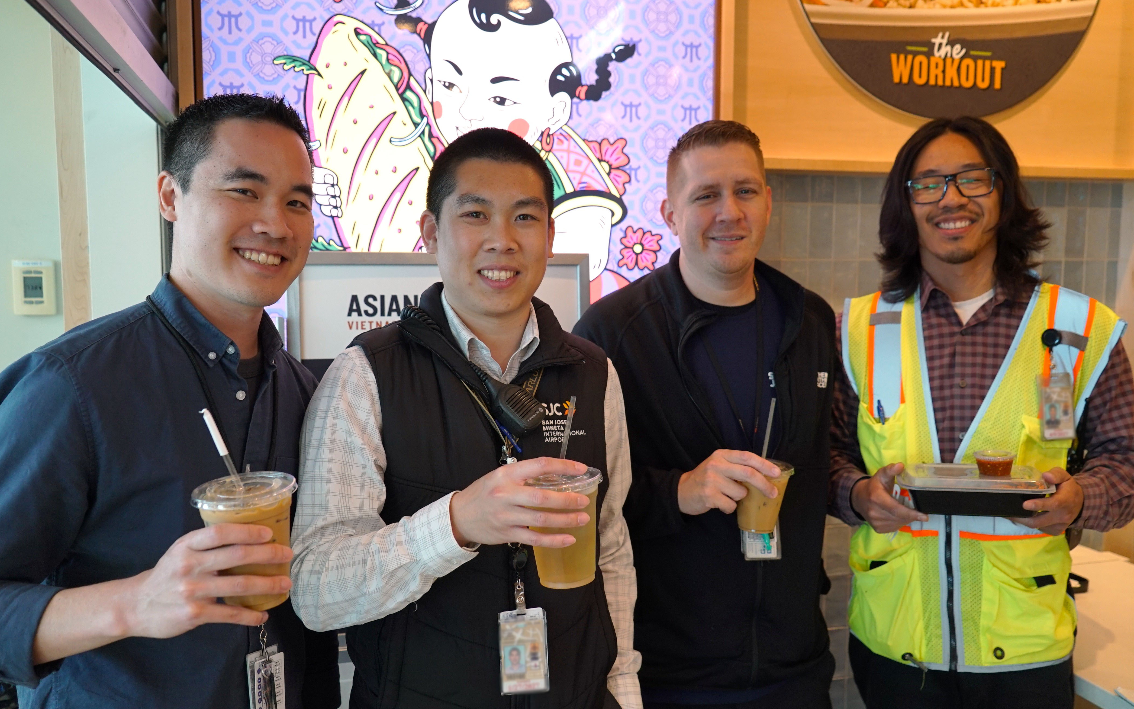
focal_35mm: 31
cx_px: 569
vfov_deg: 40.6
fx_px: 958
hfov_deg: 61.2
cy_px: 356
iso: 1250
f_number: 4
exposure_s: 1/160
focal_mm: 30
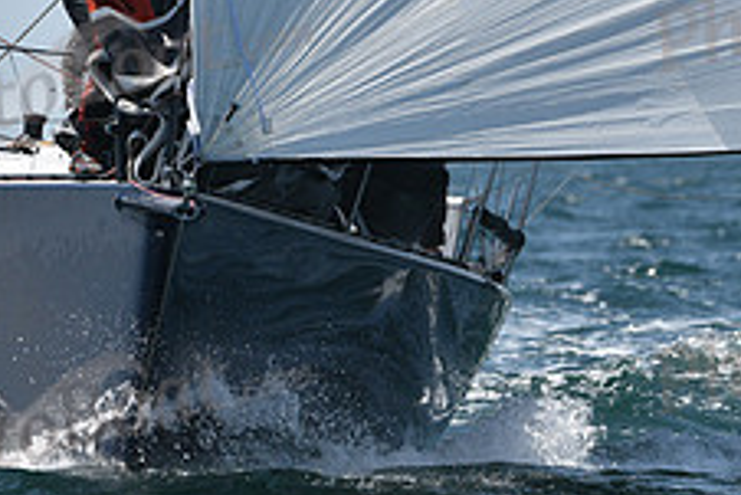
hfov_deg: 2.6
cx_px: 485
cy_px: 205
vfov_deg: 1.7
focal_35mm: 795
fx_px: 16374
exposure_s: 1/2000
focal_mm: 310
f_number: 6.3
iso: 320
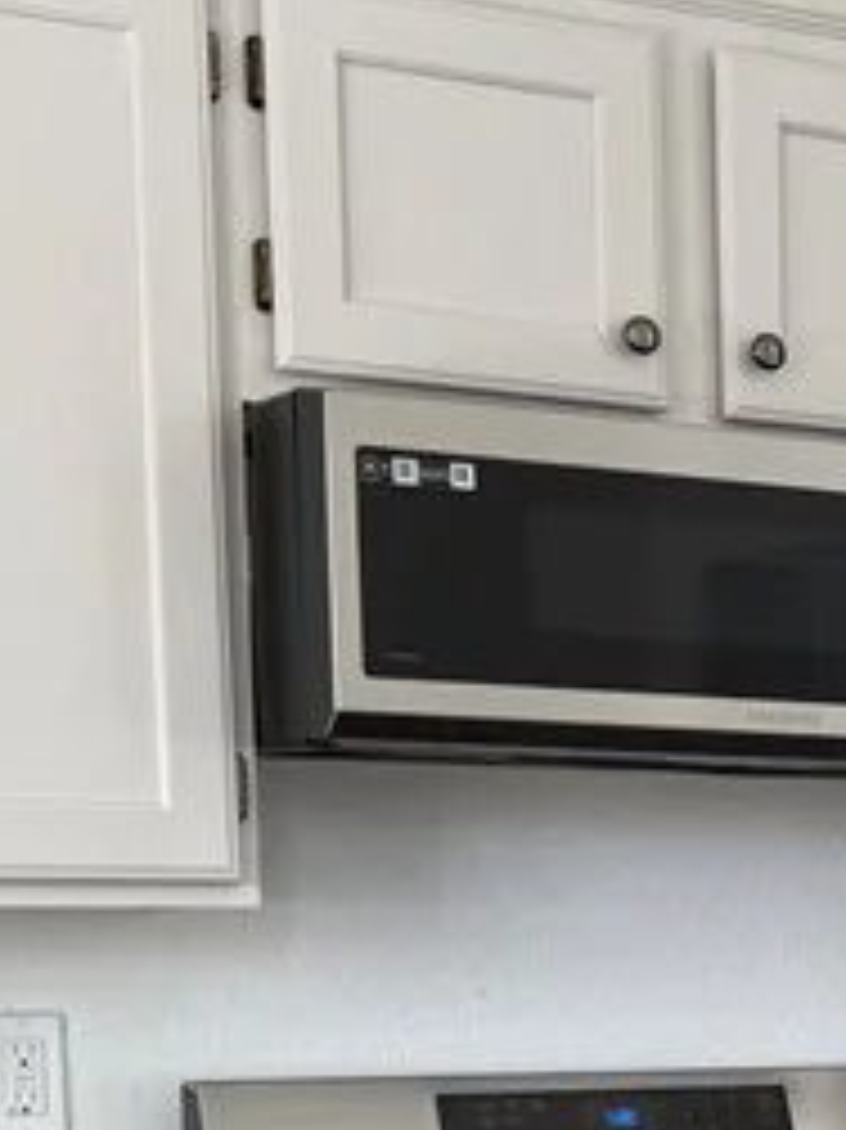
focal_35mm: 98
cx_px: 1422
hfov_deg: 13.8
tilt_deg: -6.5
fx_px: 3196
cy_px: 1292
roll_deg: -0.6
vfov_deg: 19.1
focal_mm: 6.76
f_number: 1.78
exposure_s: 1/121
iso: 64
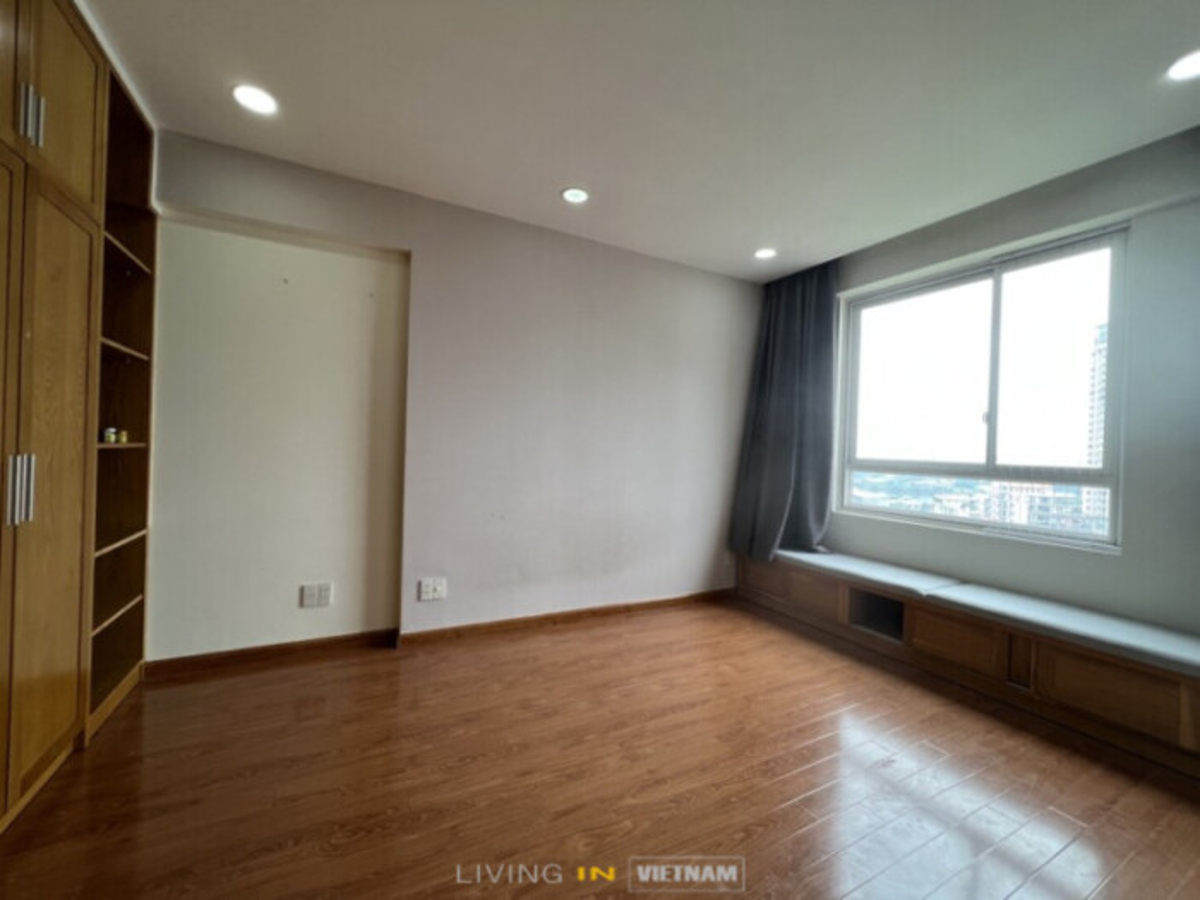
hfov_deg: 106.2
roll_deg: -2.0
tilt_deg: -0.2
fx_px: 451
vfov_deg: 89.9
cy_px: 450
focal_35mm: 13
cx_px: 600
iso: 50
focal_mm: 1.57
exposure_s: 1/99
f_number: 1.8
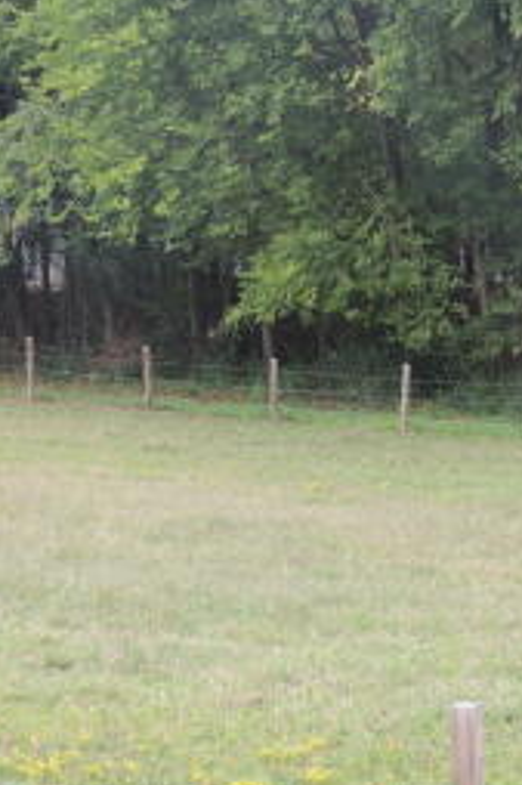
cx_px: 263
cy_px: 405
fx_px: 2679
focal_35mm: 123
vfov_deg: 16.7
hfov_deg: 11.1
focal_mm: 13.3
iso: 140
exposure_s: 1/100
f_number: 3.9
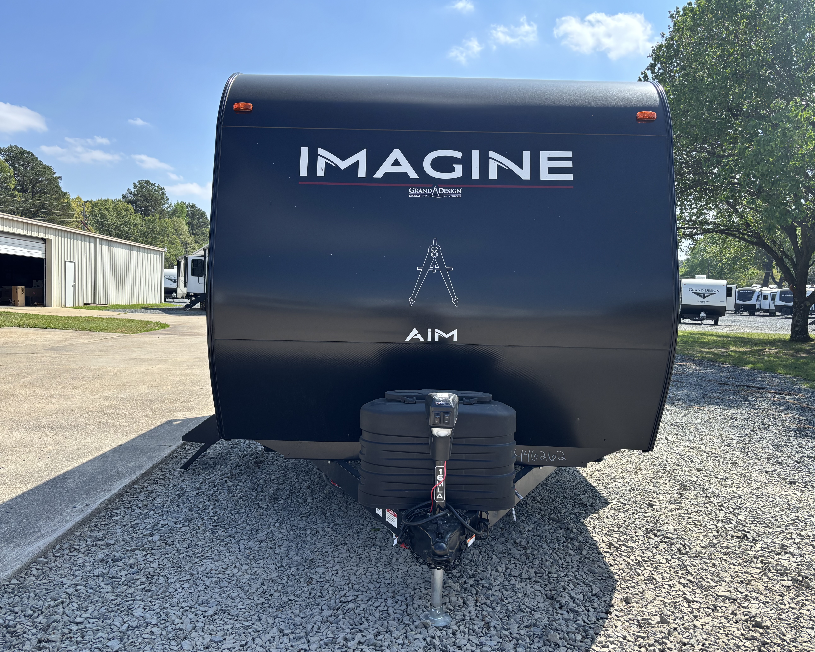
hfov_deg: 62.2
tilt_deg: -2.9
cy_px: 325
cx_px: 415
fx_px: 675
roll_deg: -2.0
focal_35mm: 28
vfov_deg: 51.5
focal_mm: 5.96
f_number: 1.6
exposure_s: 1/1751
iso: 50
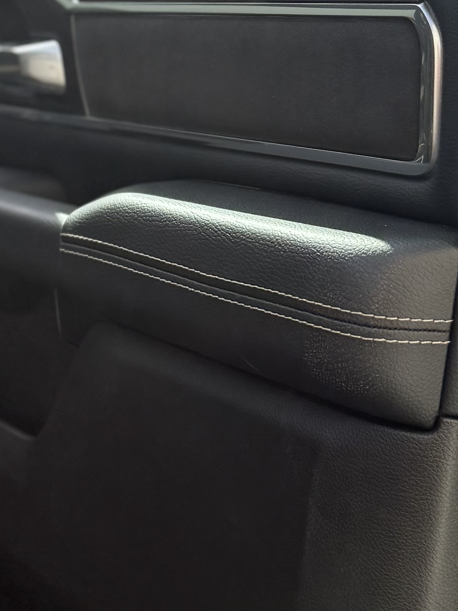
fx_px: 1570
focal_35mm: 89
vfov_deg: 21.4
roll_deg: -2.3
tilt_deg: -3.7
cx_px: 92
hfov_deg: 16.5
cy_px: 34
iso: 125
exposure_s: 1/3425
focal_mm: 6.76
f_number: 1.78
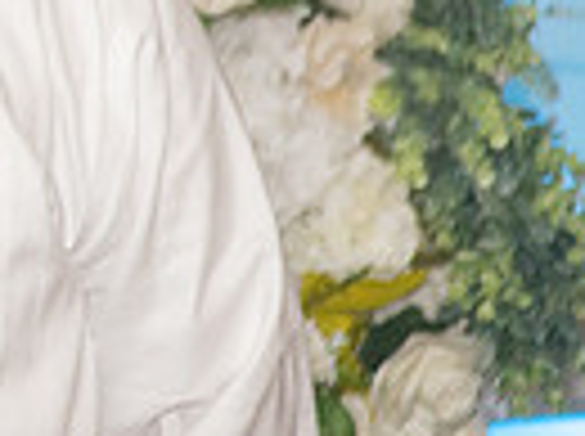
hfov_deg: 4.9
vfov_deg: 3.7
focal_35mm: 394
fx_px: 6646
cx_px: -866
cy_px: -165
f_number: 4
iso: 640
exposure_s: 1/160
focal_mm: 80
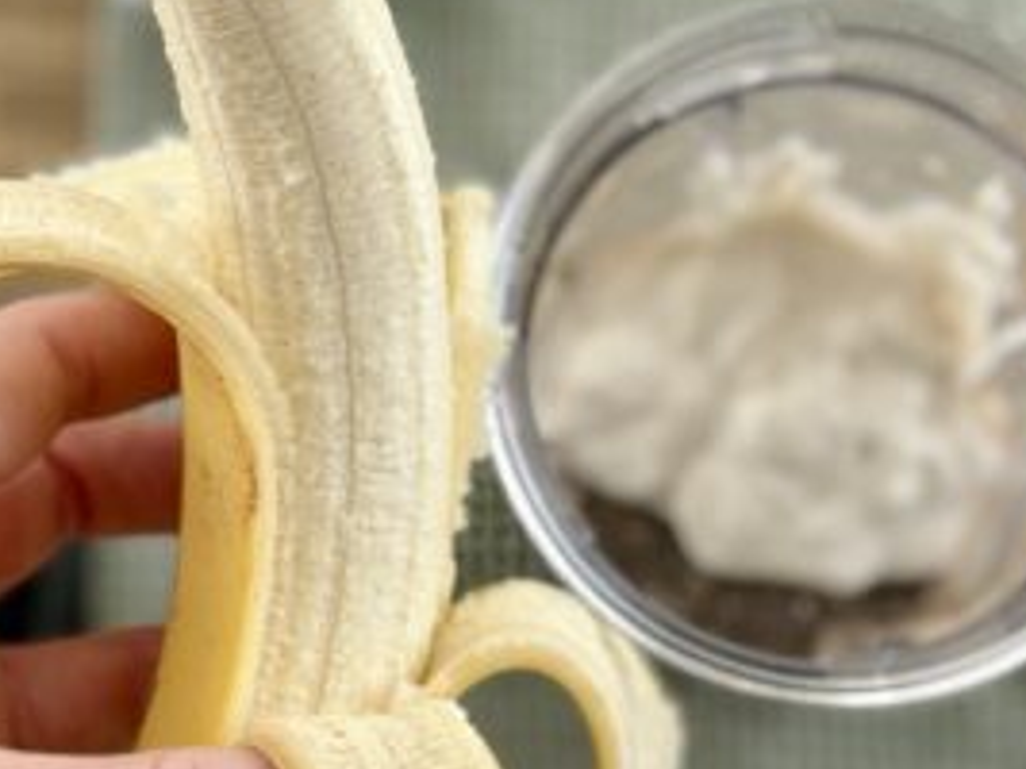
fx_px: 2666
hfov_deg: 21.8
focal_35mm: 90
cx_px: 452
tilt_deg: -80.7
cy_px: 292
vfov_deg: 16.4
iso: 100
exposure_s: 1/121
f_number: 1.78
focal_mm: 6.86
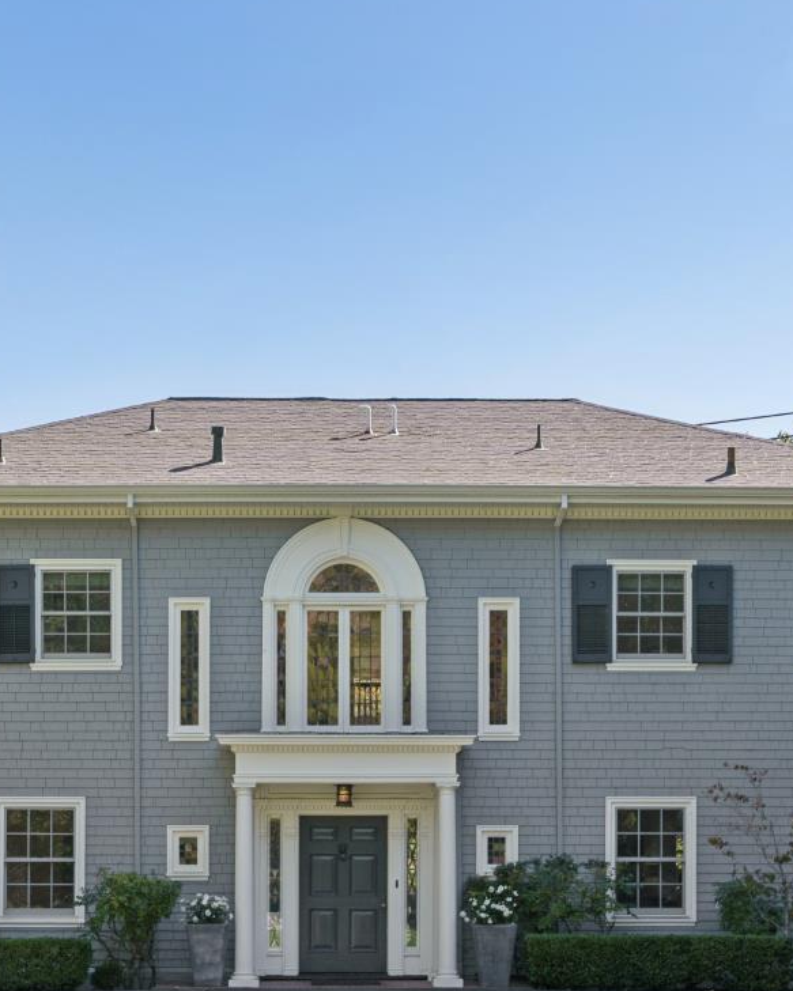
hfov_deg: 27.1
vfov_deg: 33.4
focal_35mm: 56
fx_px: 1643
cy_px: 619
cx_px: 331
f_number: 11
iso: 200
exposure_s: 1/90
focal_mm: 29
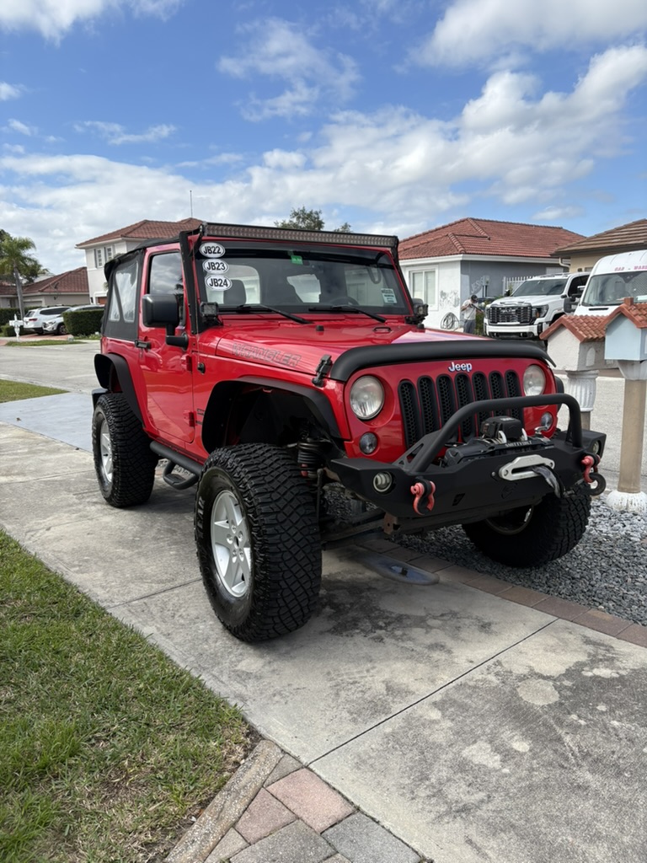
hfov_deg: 53.1
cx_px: 324
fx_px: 648
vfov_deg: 67.3
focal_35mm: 26
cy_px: 432
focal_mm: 5.96
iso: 50
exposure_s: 1/2451
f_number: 1.6
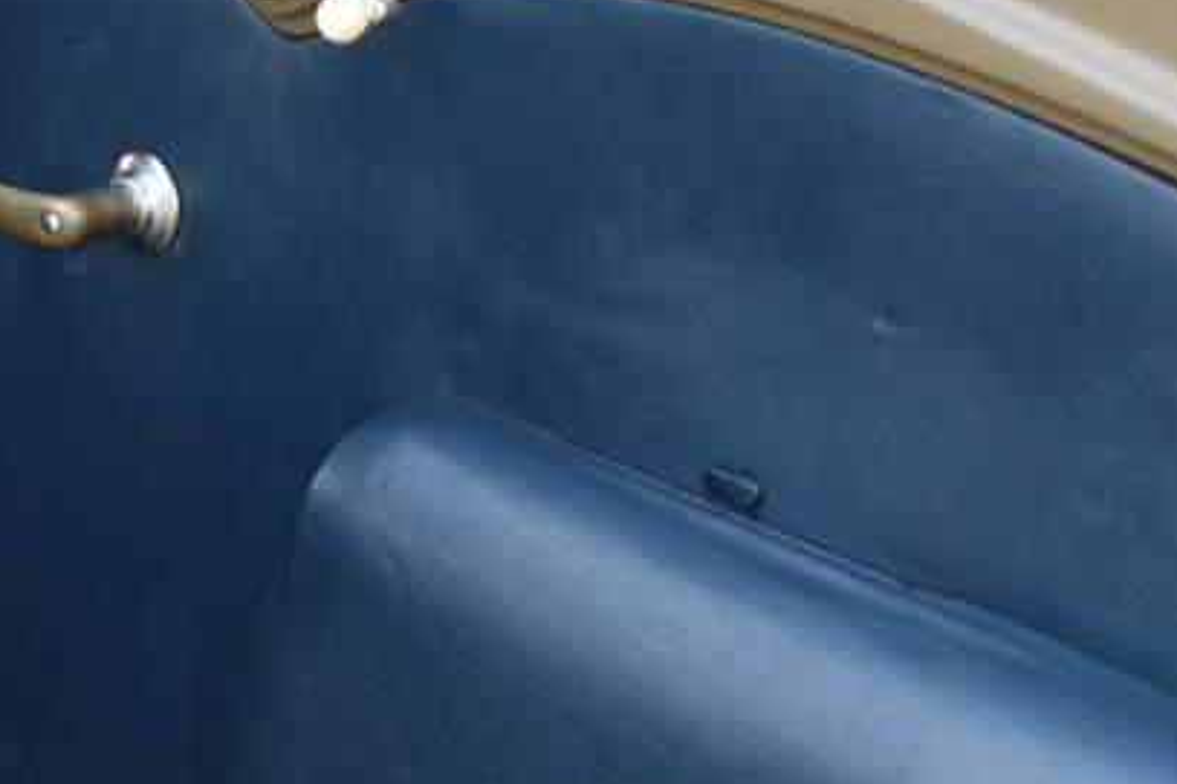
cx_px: -422
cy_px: 211
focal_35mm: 102
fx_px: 3333
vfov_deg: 13.4
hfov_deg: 18.4
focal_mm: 13.16
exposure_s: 1/80
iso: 125
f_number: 4
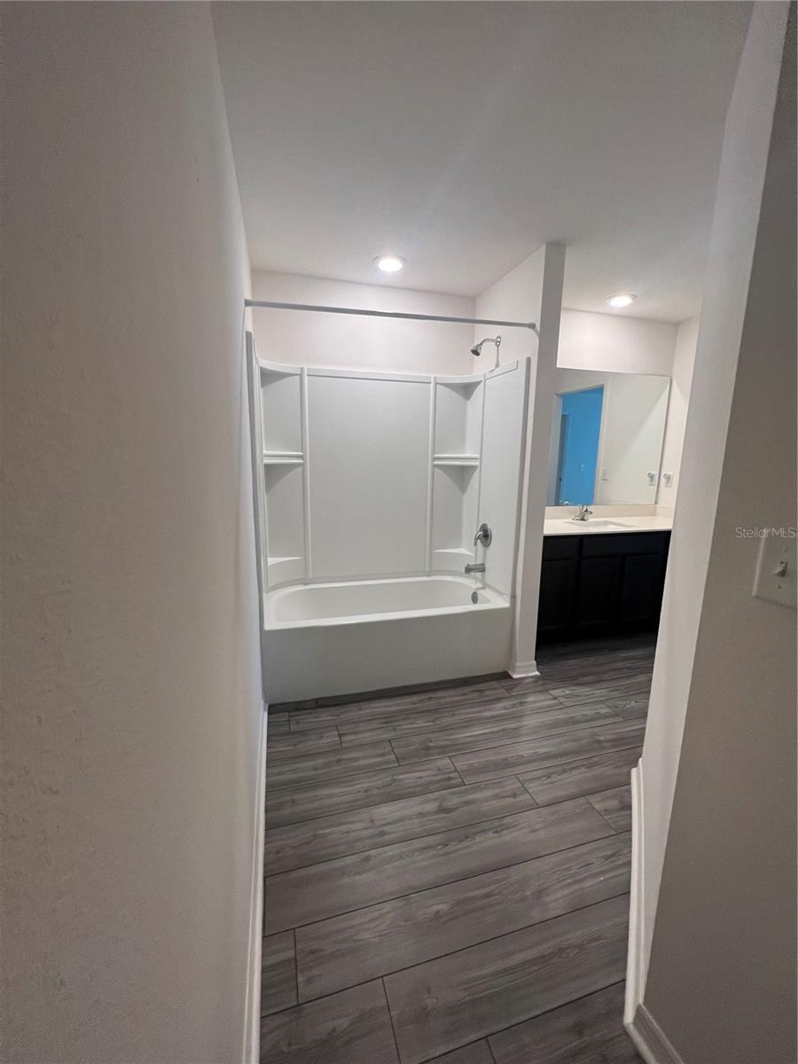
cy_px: 532
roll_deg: +0.6
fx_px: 400
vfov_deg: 106.2
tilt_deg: -9.8
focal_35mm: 13
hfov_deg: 89.9
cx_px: 399
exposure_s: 1/120
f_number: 1.8
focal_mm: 1.57
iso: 250
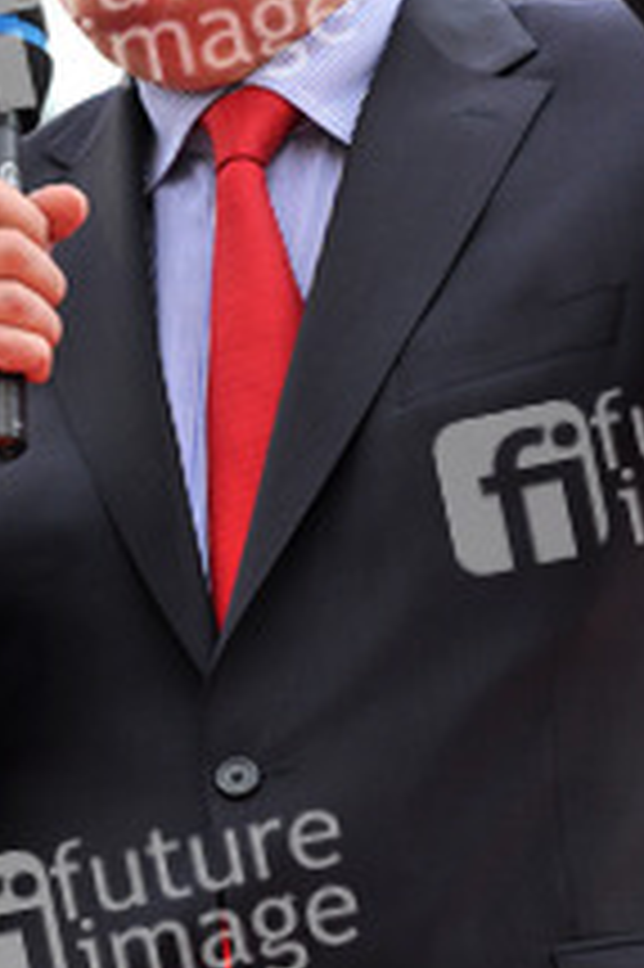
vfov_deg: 5.5
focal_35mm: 377
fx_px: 10130
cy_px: 243
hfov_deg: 3.6
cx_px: 257
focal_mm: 135
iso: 450
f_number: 5.6
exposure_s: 1/250
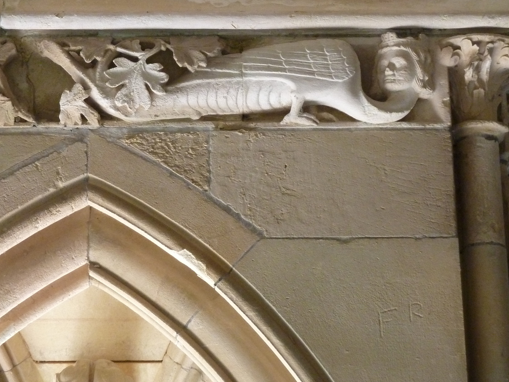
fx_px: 1647
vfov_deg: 13.2
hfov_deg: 17.5
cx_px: 189
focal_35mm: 112
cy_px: 169
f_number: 4.2
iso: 400
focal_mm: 12.8
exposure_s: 1/25
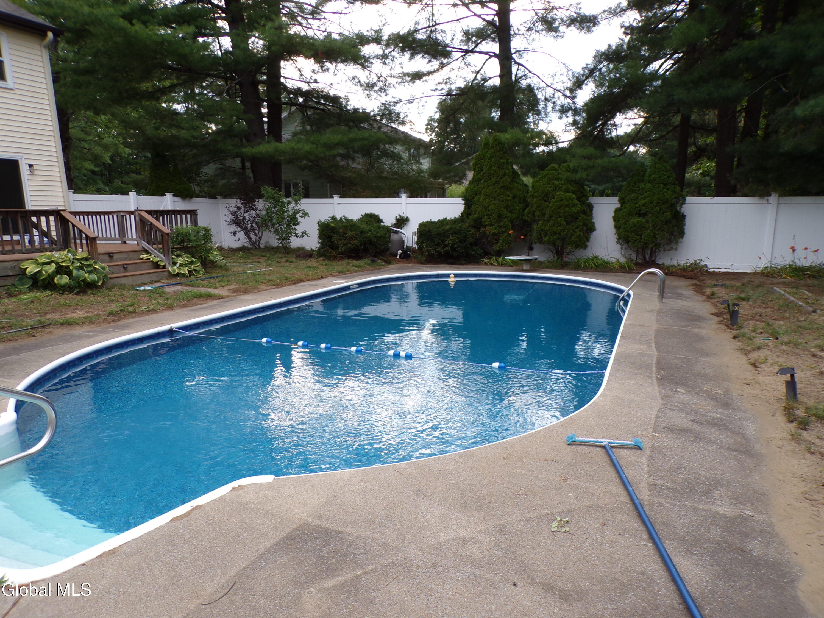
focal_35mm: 24
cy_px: 309
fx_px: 571
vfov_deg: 56.8
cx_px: 412
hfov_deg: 71.6
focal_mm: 4.3
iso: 80
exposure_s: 1/50
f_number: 4.3
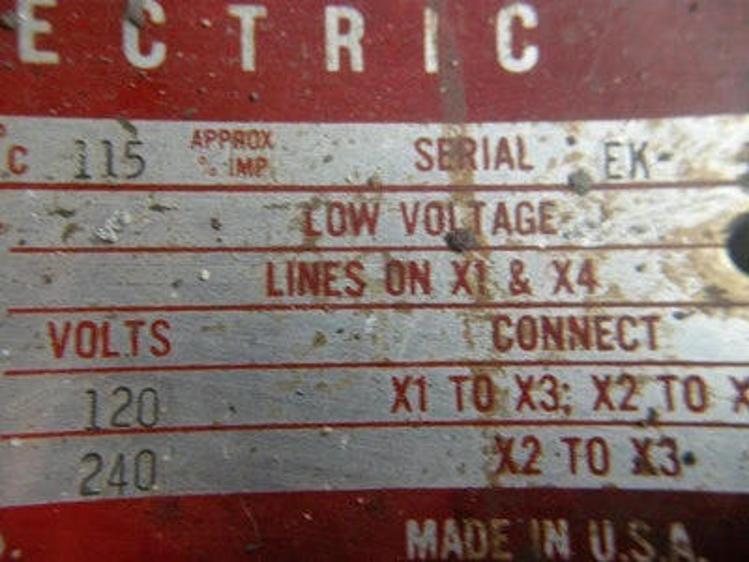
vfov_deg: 40.7
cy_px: 281
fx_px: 757
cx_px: 374
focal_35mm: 35
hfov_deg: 52.6
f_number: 2.7
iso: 400
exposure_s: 1/15.7
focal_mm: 7.5
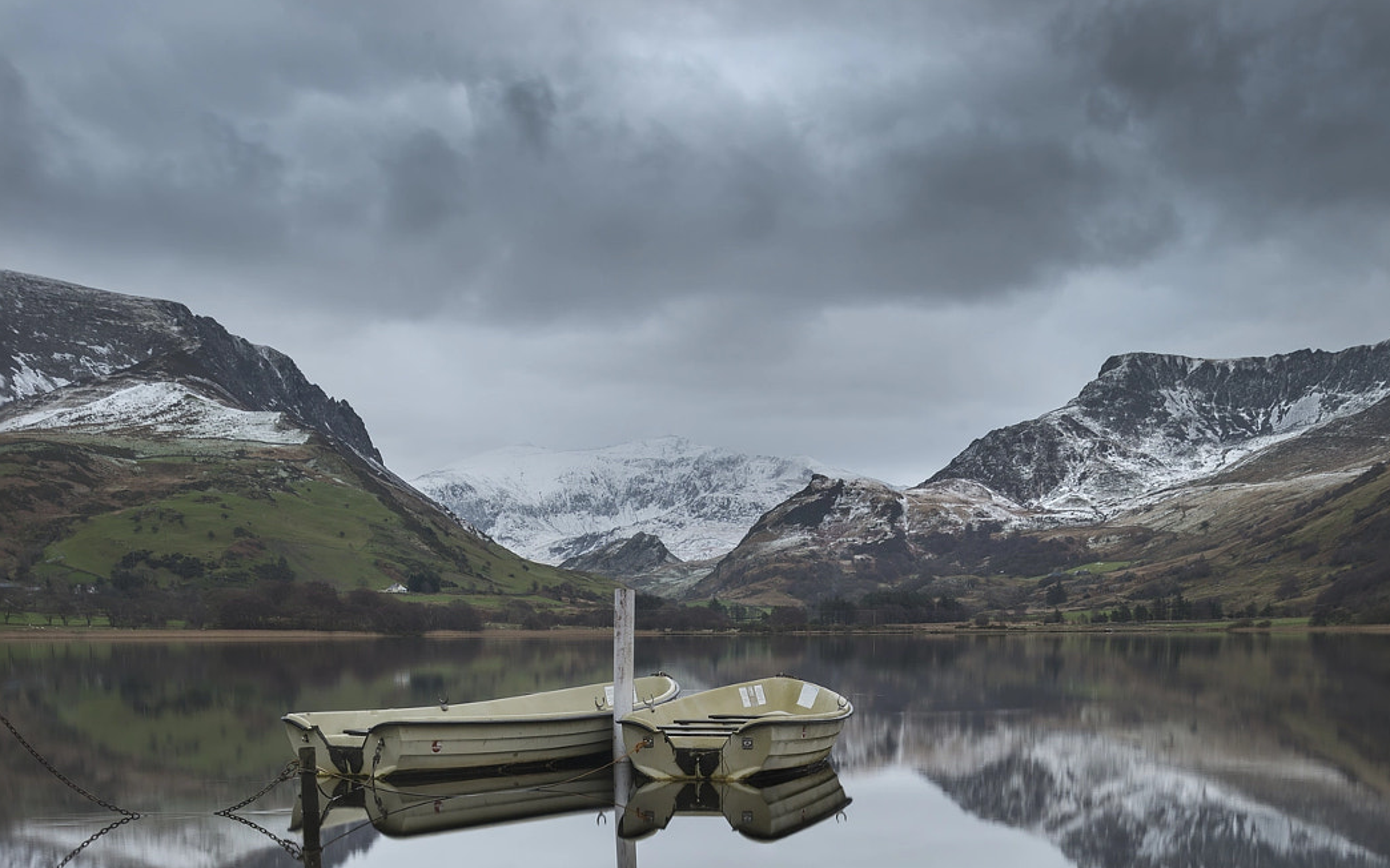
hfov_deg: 40.3
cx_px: 704
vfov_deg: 23.6
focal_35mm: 50
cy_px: 1041
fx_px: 1894
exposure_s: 2
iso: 50
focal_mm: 32
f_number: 11
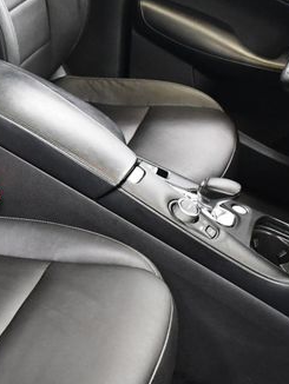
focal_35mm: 68
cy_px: 193
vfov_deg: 28.5
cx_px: -53
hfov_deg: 20.3
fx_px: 756
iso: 3200
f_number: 3.5
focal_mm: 18
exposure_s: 1/60
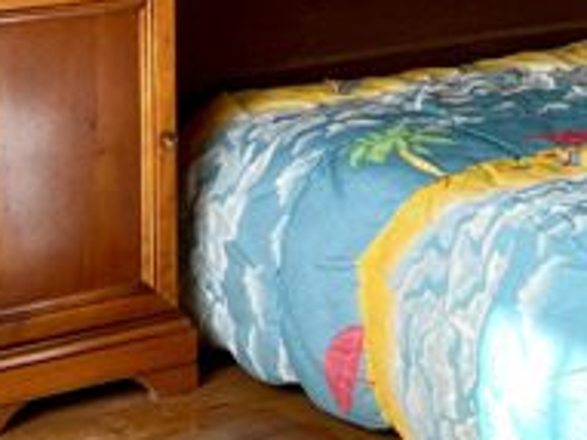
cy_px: -215
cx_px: 522
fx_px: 1847
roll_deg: +0.9
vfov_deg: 12.9
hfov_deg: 17.8
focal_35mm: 109
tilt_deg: -2.1
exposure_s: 1/122
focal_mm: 5.1
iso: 40
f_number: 1.6
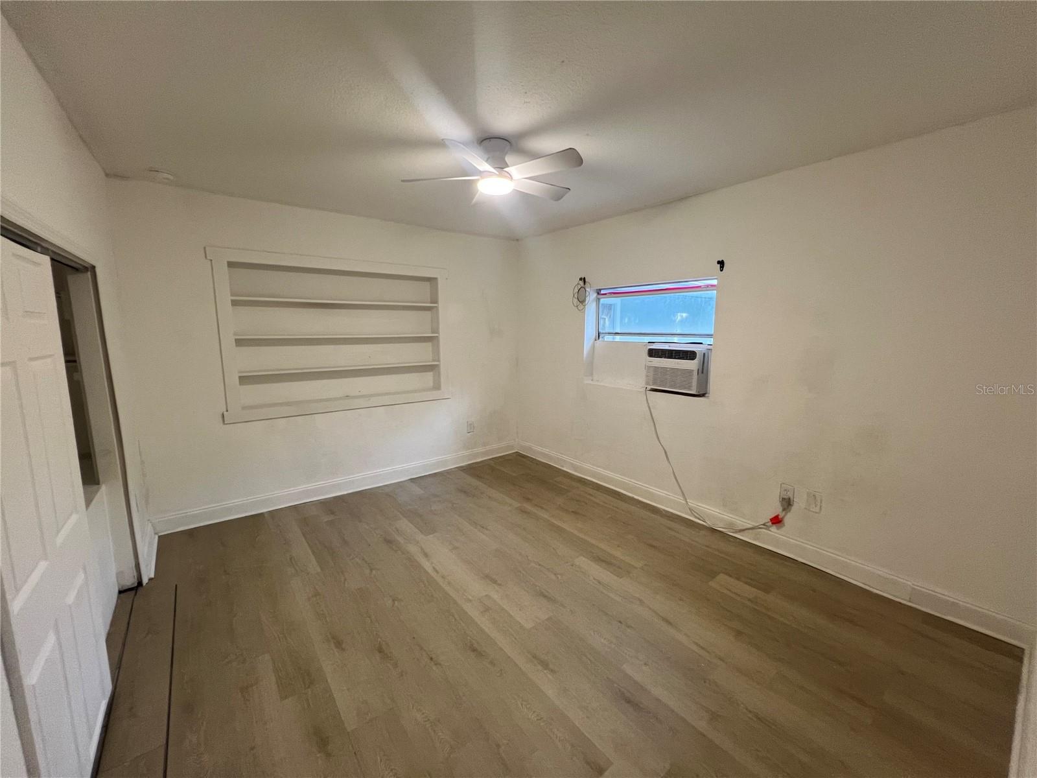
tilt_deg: -8.6
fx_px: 389
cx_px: 518
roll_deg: +0.4
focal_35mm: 13
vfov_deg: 89.9
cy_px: 389
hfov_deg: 106.2
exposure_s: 1/120
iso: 200
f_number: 1.8
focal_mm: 1.57
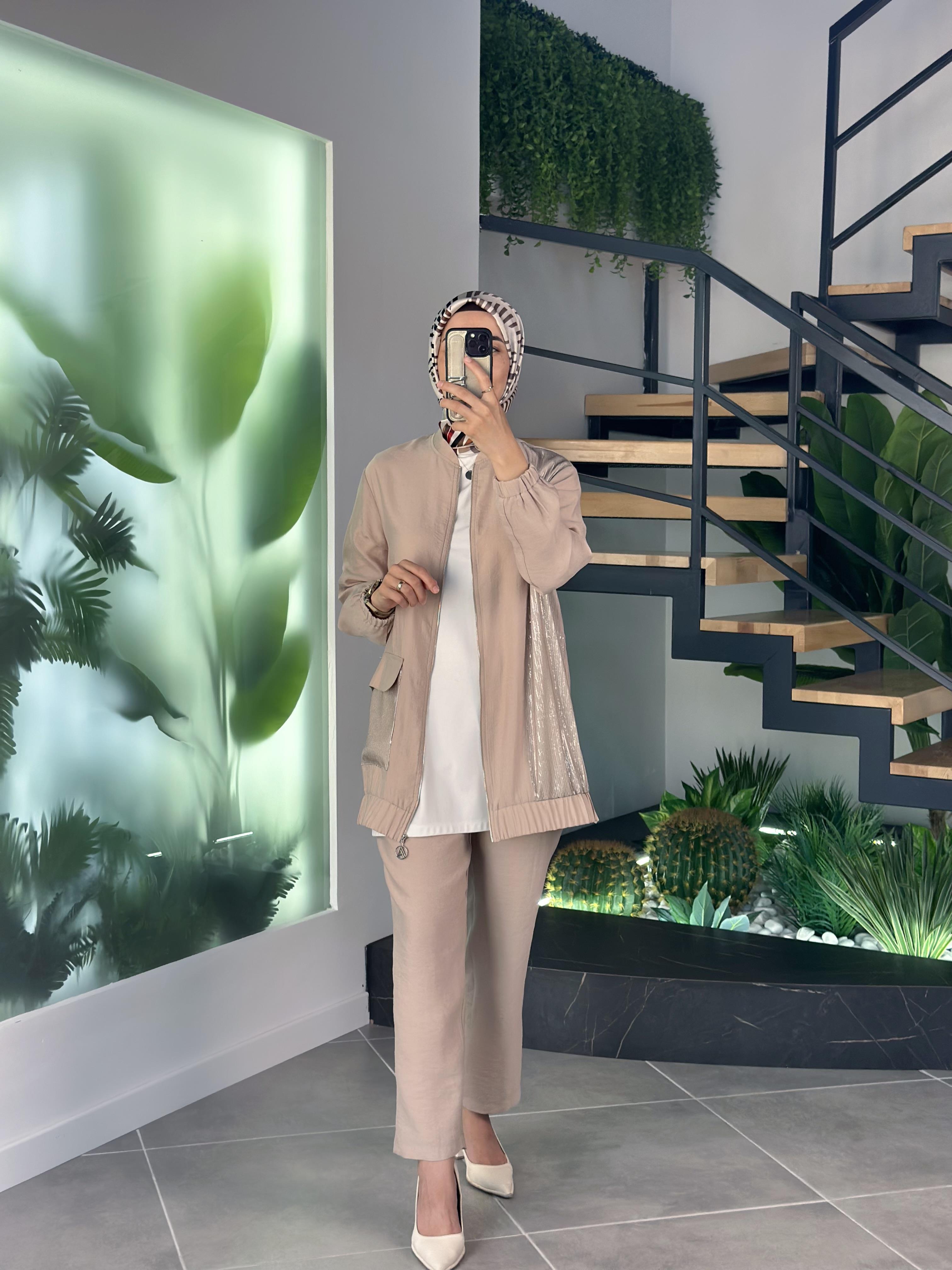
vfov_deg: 39.7
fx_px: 1760
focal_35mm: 48
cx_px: 476
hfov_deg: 30.3
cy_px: 635
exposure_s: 1/359
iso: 80
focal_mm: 6.86
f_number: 1.78
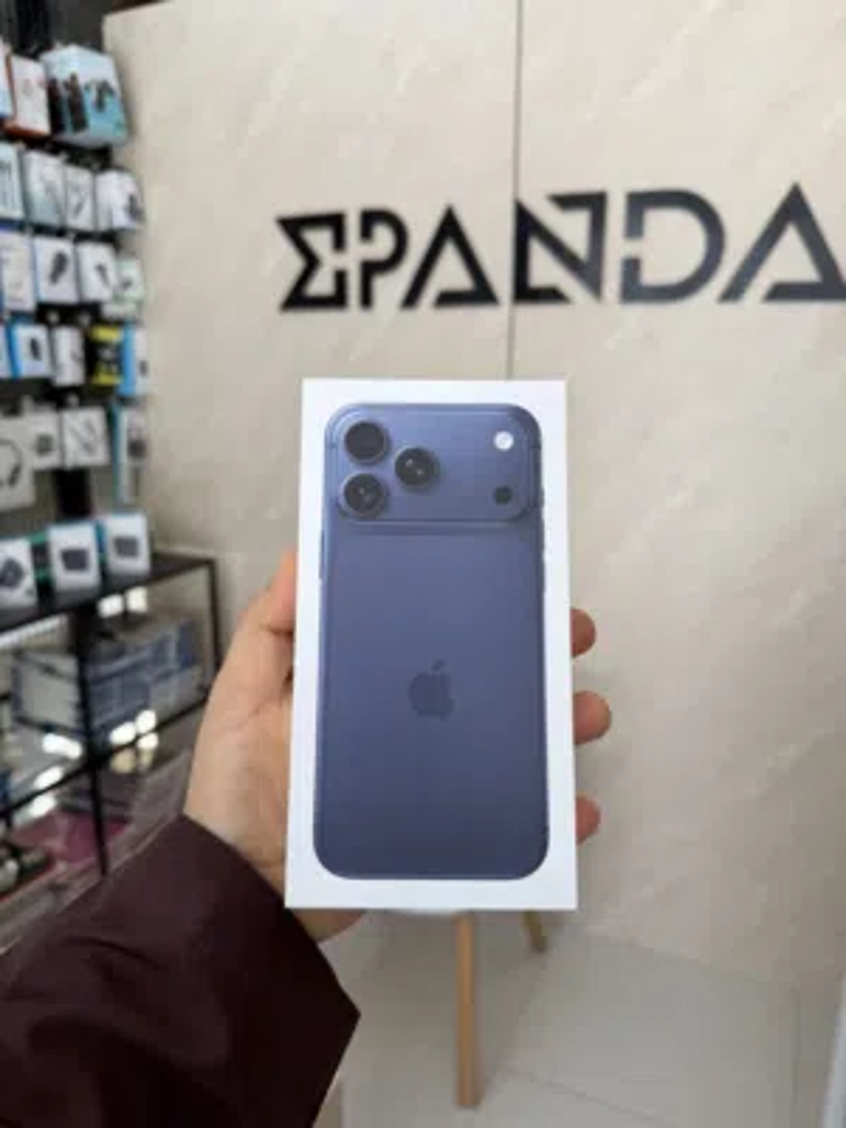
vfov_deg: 71.6
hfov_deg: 56.8
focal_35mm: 24
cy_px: 564
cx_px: 423
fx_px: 782
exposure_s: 1/347
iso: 80
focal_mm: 6.76
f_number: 1.78
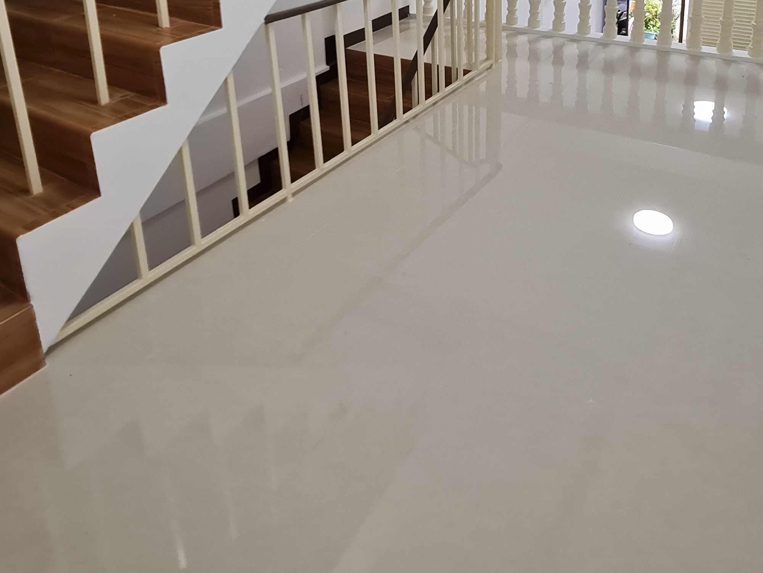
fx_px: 573
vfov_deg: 45.6
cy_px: 13
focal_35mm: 26
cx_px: 443
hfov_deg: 66.9
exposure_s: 1/50
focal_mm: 2.2
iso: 250
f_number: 2.2
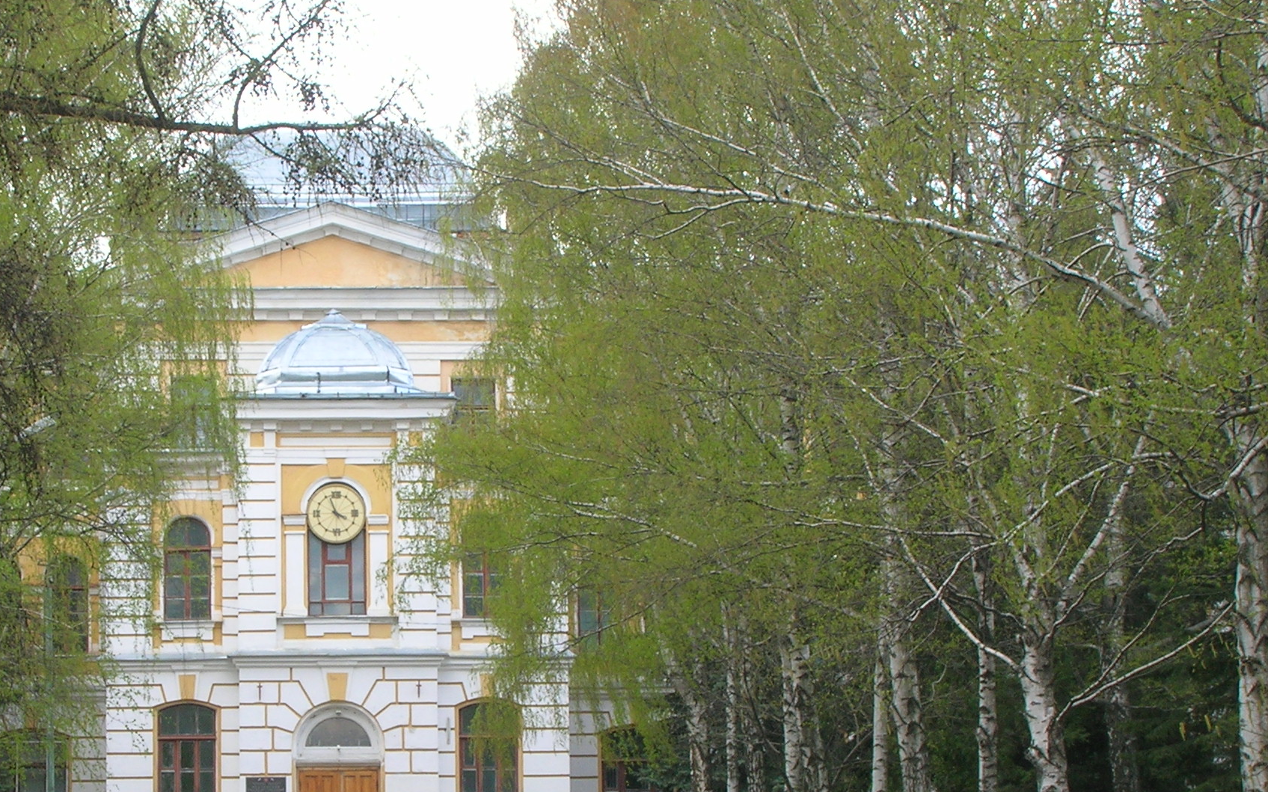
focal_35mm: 107
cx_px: 385
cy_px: 586
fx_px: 3697
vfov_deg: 12.2
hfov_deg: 19.4
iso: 50
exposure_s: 1/31.8
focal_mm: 11
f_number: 6.4
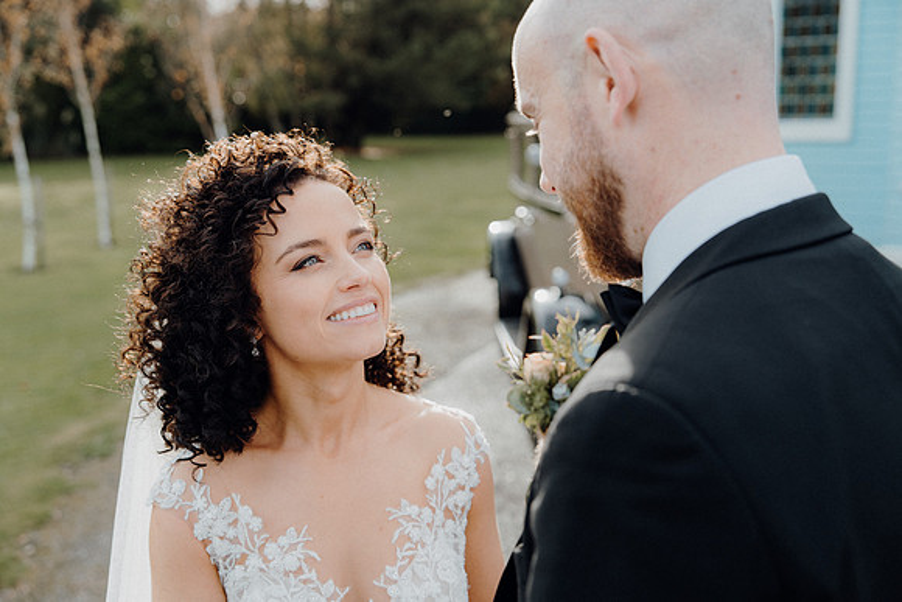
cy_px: 301
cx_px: 451
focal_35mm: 43
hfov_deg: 45.4
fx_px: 1078
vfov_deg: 31.2
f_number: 3.5
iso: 160
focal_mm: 43
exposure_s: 1/500
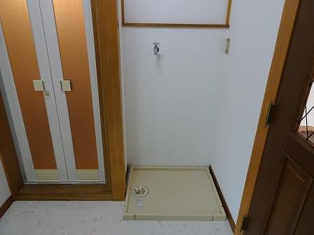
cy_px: 118
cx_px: 157
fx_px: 218
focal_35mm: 24
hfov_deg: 71.6
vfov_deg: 56.8
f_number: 3.5
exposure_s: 1/30
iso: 320
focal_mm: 4.1
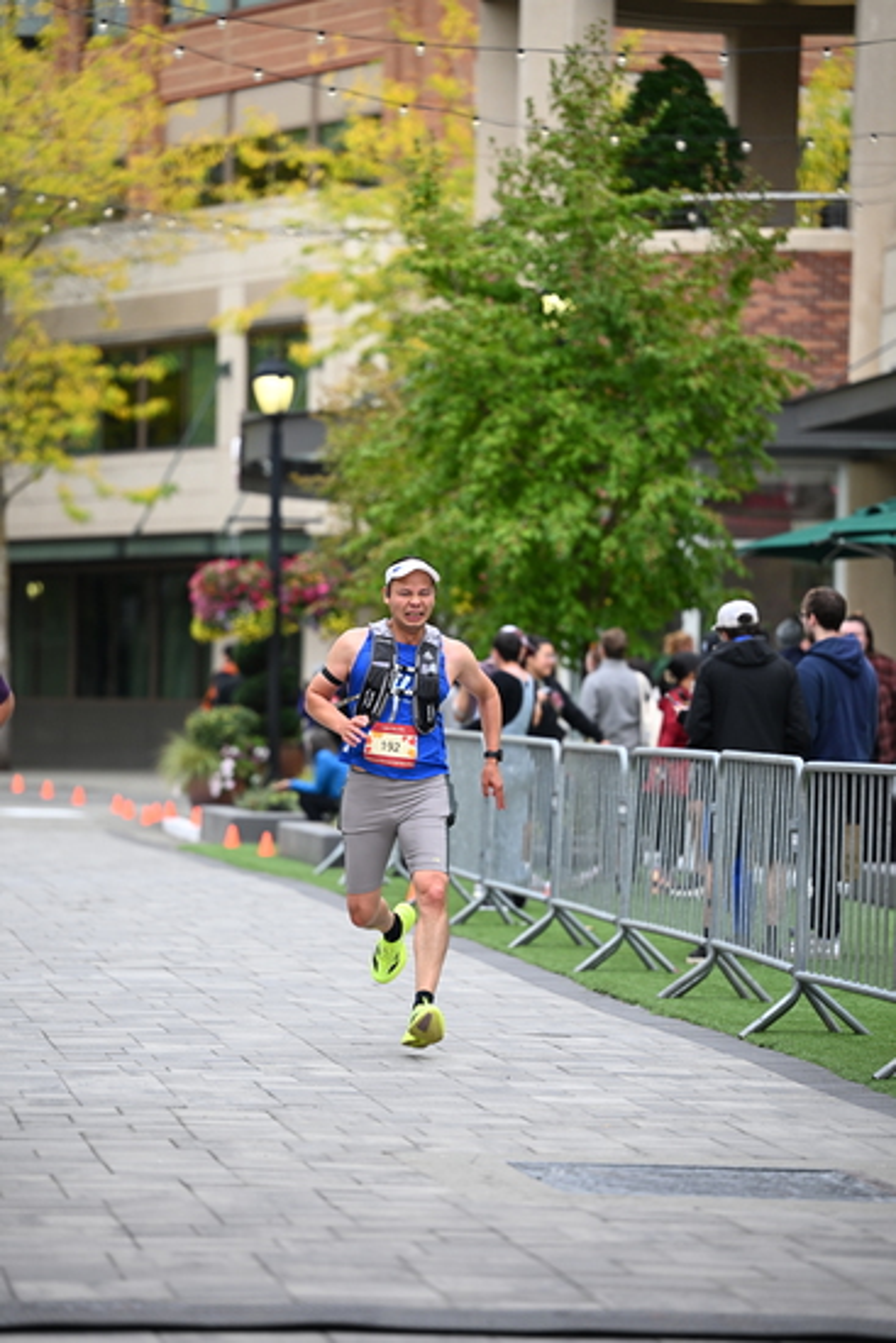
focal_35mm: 140
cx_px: 448
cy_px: 672
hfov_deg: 9.8
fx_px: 5223
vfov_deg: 14.6
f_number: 2.8
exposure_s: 1/2000
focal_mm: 140
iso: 640
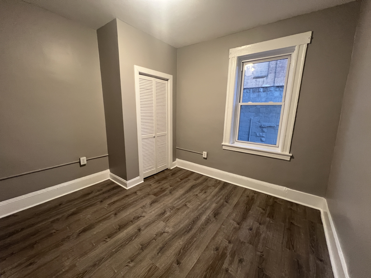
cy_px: 139
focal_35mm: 13
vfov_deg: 89.9
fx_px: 139
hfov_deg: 106.2
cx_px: 186
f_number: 1.8
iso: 320
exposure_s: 1/60
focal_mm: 1.57
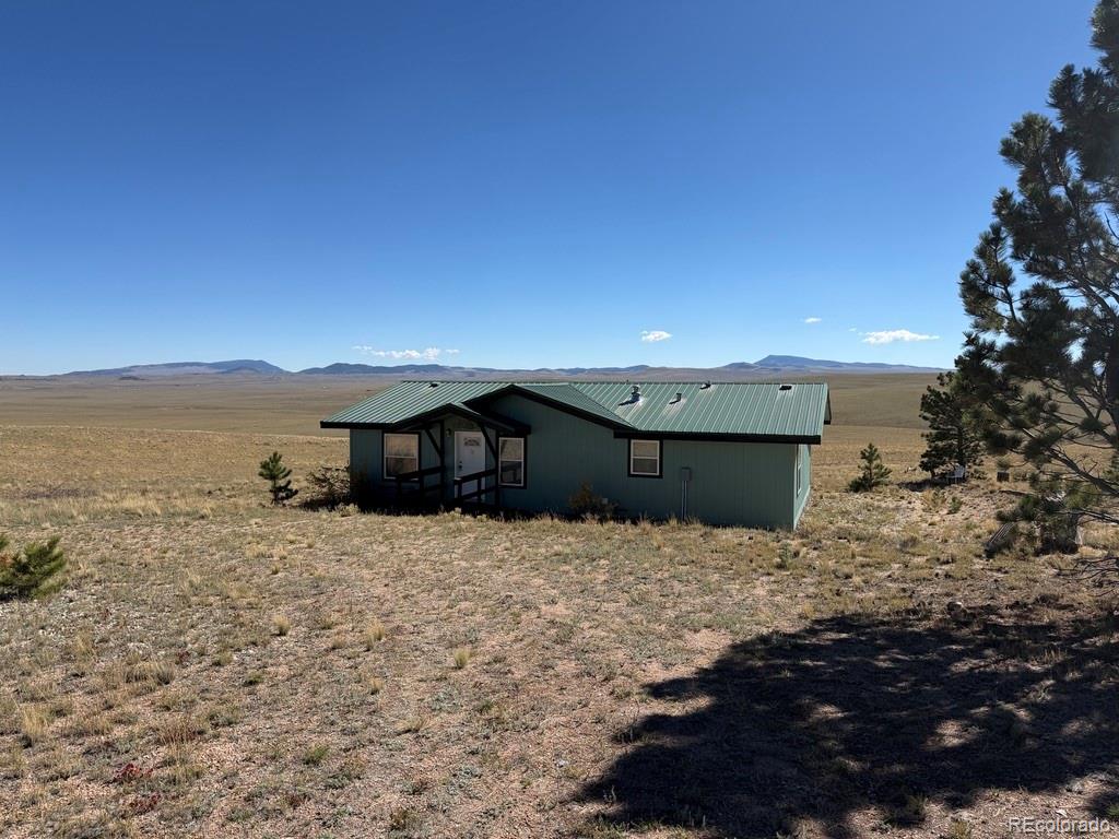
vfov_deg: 56.8
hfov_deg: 71.6
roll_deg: -0.5
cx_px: 560
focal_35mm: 24
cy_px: 420
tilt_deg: -3.3
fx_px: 776
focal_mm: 6.76
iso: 80
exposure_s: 1/6173
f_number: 1.78
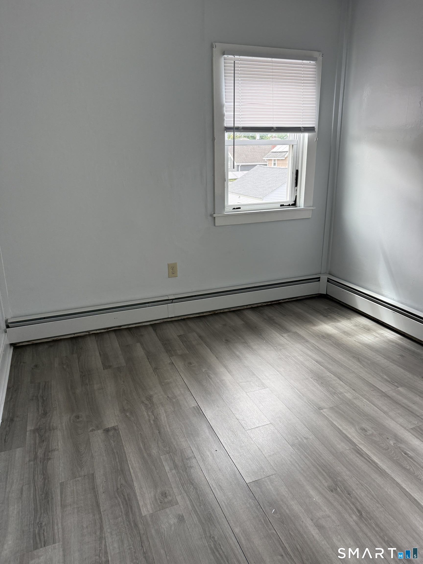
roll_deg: +1.4
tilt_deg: -17.3
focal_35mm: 24
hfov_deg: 56.8
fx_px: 391
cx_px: 212
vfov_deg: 71.6
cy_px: 282
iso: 200
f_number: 1.78
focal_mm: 6.76
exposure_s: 1/215
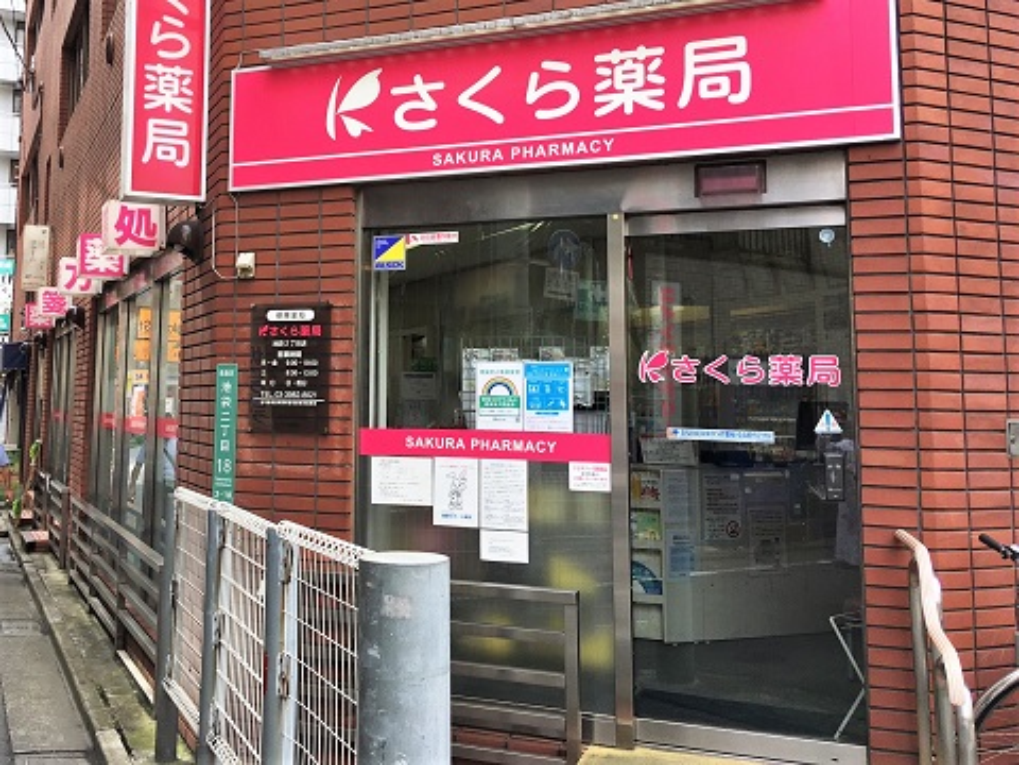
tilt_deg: +6.7
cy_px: 382
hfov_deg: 61.7
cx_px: 510
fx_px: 854
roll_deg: -0.3
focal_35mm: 29
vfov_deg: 48.2
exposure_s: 1/272
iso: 25
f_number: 2.2
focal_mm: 4.15
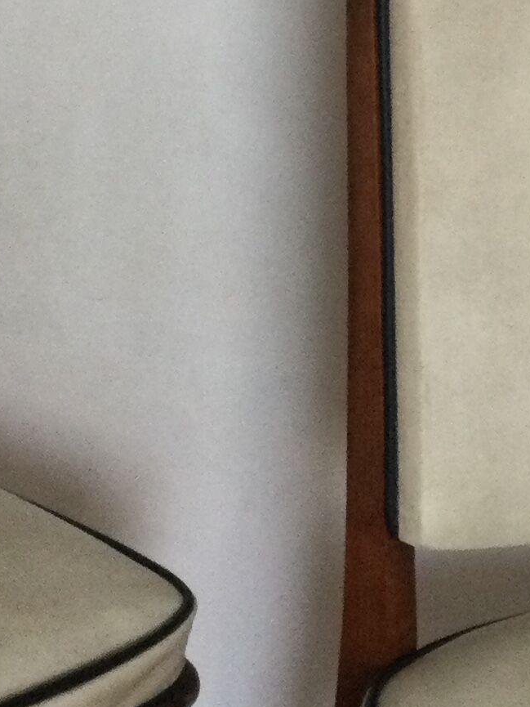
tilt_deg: -22.3
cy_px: 274
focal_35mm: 117
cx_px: 220
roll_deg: -5.2
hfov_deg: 12.7
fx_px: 2388
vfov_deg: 16.8
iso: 64
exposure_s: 1/33
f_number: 2.4
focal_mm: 3.3
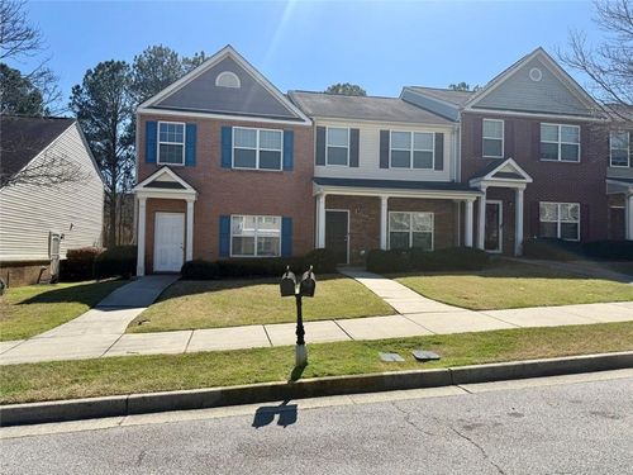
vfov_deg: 56.8
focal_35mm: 24
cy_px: 238
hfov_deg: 71.6
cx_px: 316
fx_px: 439
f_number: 1.78
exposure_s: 1/5319
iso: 80
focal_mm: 6.76
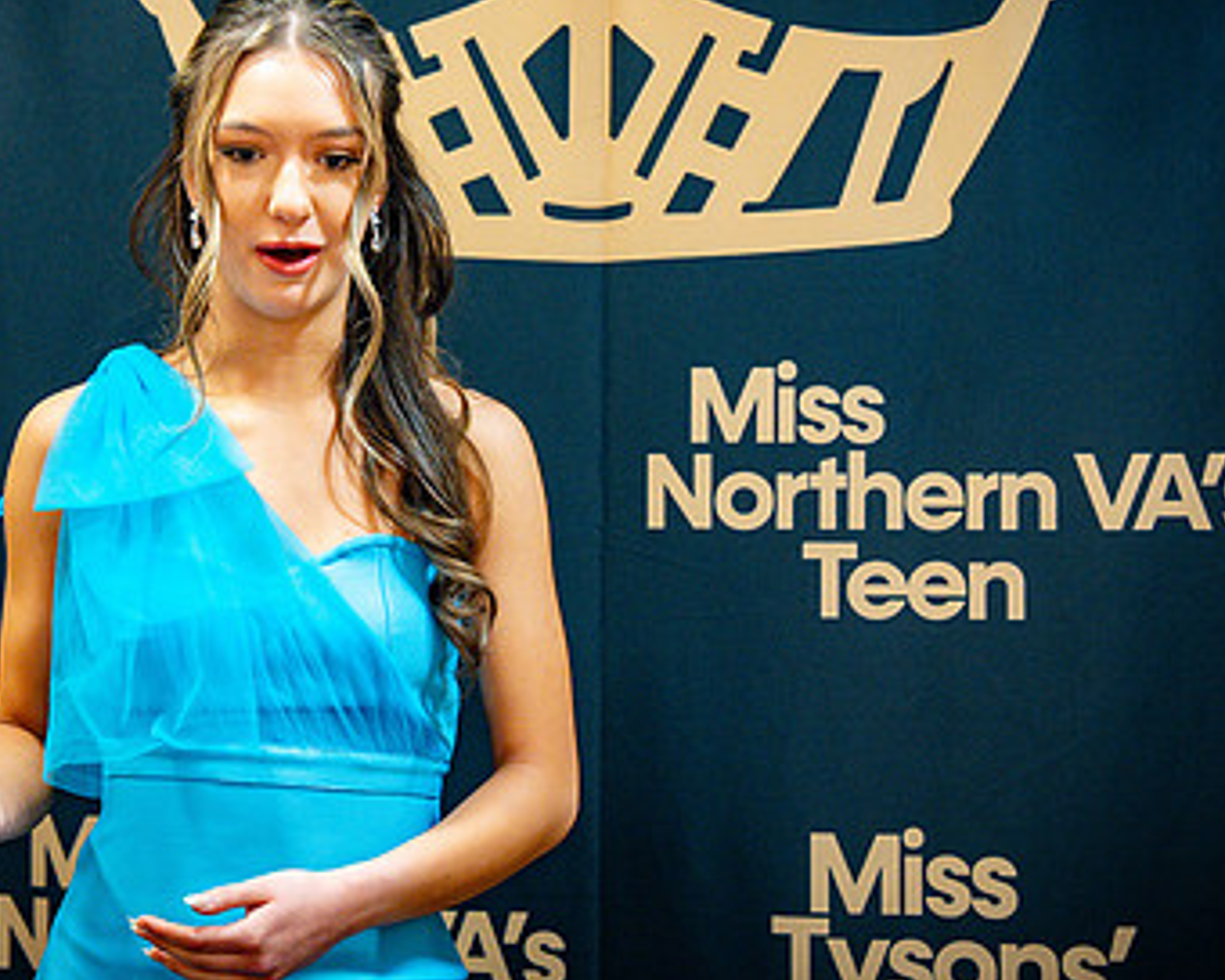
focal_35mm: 112
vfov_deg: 13.8
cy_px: 423
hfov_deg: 17.1
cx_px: 458
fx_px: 4061
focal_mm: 70
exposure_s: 1/125
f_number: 2.8
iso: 1600
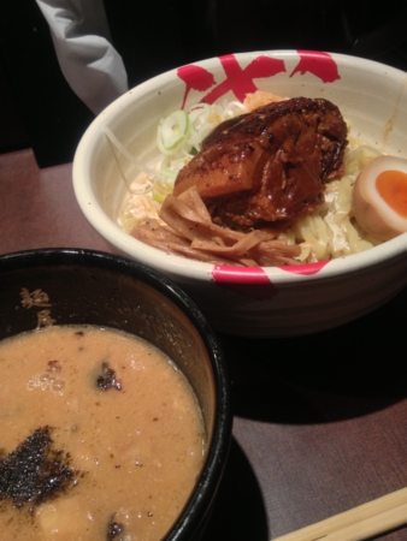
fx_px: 548
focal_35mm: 35
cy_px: 270
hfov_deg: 40.7
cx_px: 204
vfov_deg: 52.6
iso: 100
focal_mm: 4.28
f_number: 2.4
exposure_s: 1/20
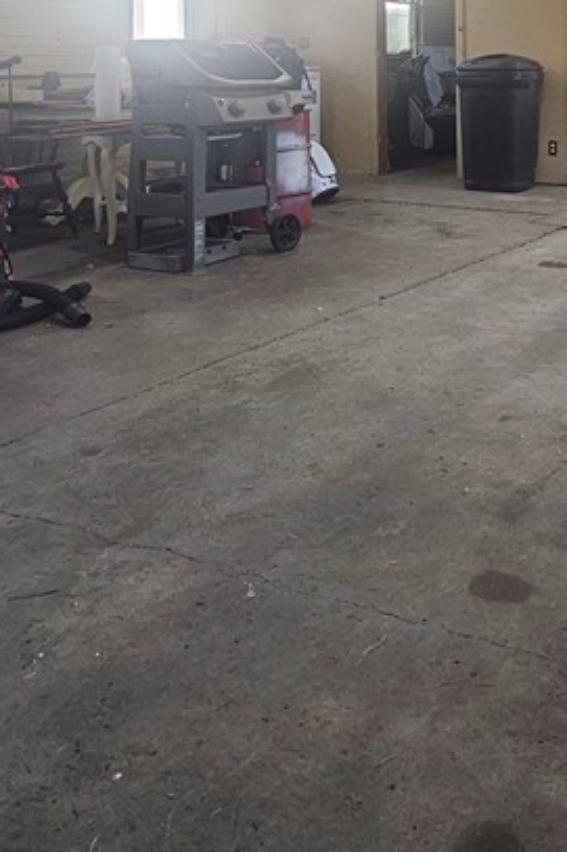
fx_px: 804
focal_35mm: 34
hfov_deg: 35.2
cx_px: 565
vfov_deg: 49.0
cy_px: 65
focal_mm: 2.2
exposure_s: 1/60.2
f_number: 2.2
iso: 125
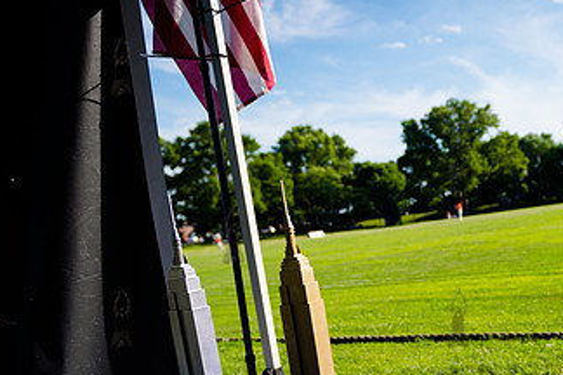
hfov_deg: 43.2
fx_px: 672
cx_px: 457
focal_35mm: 43
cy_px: 317
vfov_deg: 30.2
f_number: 2.8
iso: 200
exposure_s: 1/3200
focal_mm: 24
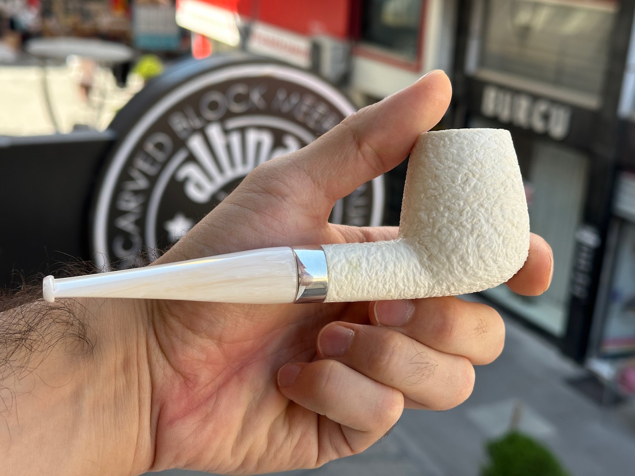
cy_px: 238
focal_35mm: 48
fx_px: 881
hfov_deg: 39.7
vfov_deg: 30.3
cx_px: 318
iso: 64
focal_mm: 6.86
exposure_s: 1/519
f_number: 1.78
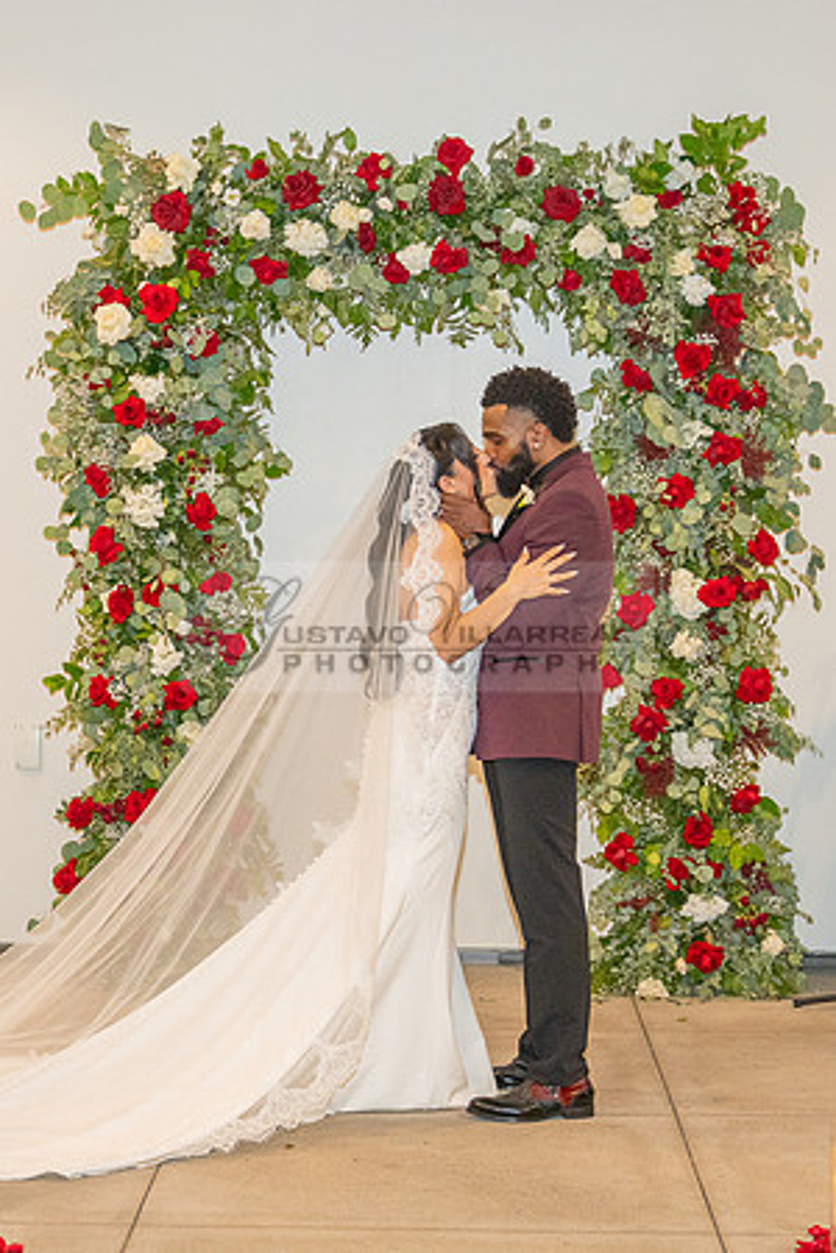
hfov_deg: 15.8
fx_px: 3008
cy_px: 707
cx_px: 322
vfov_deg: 23.5
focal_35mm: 86
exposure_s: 1/200
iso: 1250
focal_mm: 51
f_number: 3.5
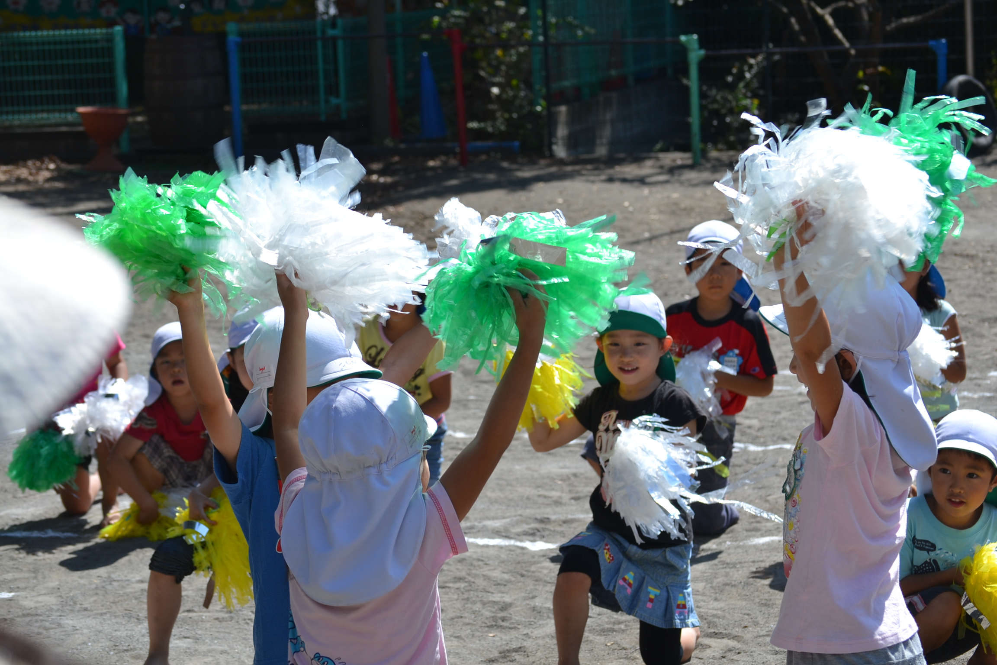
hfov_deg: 20.6
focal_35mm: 99
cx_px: 498
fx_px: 2742
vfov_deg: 13.8
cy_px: 332
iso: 100
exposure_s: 1/250
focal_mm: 66
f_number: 8
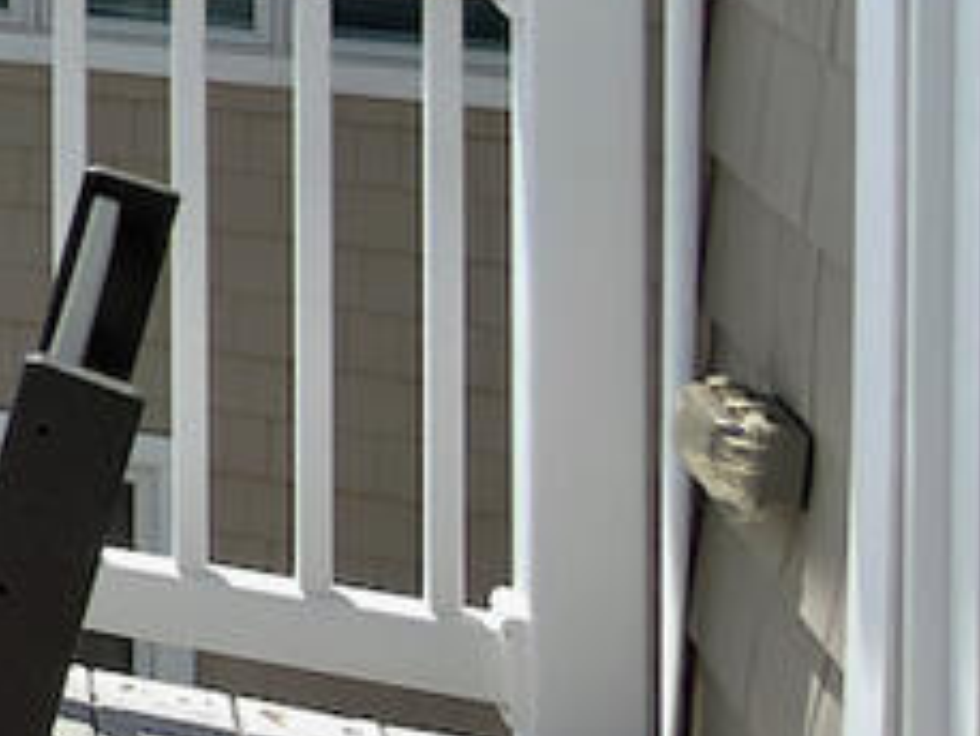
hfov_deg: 14.3
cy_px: -488
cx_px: -1412
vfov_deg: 15.1
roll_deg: +0.3
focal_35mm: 88
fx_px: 2493
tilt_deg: +0.6
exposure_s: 1/1859
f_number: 2.2
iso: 16
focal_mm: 2.22
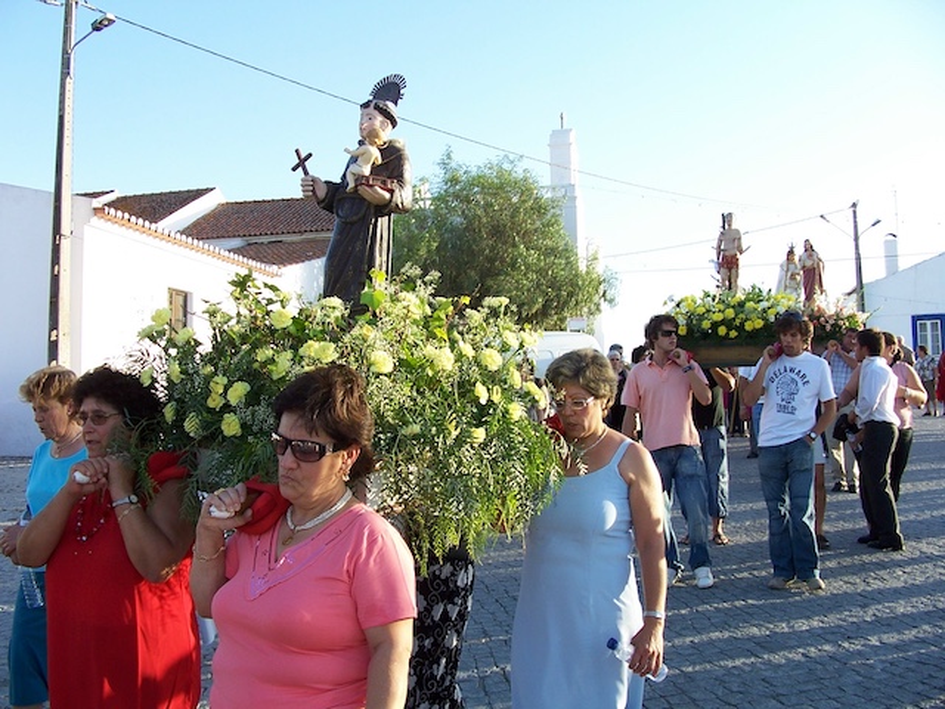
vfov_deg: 40.7
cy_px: 354
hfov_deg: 52.6
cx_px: 472
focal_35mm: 35
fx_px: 955
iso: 80
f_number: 2.8
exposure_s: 1/350
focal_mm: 6
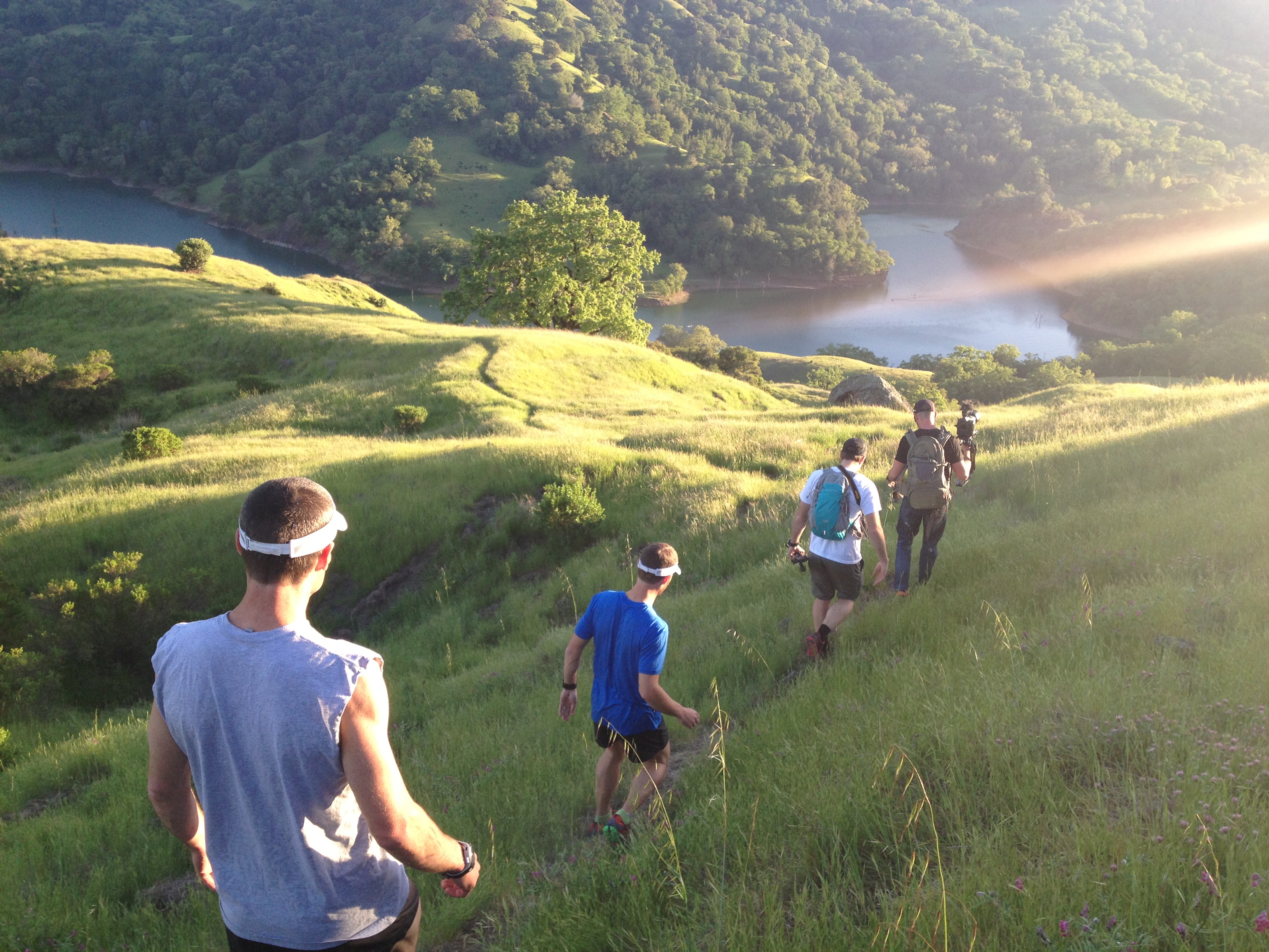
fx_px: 1283
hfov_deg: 52.6
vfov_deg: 40.7
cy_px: 476
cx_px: 634
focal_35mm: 35
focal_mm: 4.28
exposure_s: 1/264
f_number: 2.4
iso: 50
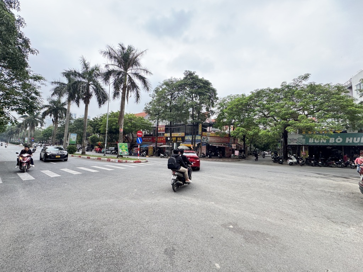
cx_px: 182
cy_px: 136
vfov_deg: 85.7
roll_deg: -2.4
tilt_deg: +4.5
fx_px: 147
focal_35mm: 14
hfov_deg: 102.1
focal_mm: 2.22
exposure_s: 1/99
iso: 40
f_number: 2.2
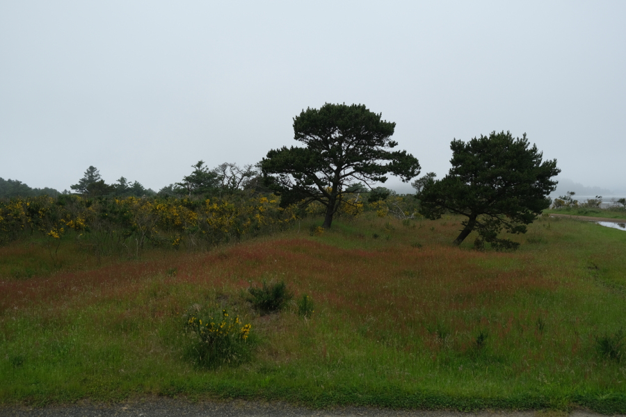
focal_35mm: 32
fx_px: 556
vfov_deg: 41.1
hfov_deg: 58.7
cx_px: 313
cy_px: 208
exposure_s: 1/600
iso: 200
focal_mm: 21.4
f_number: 4
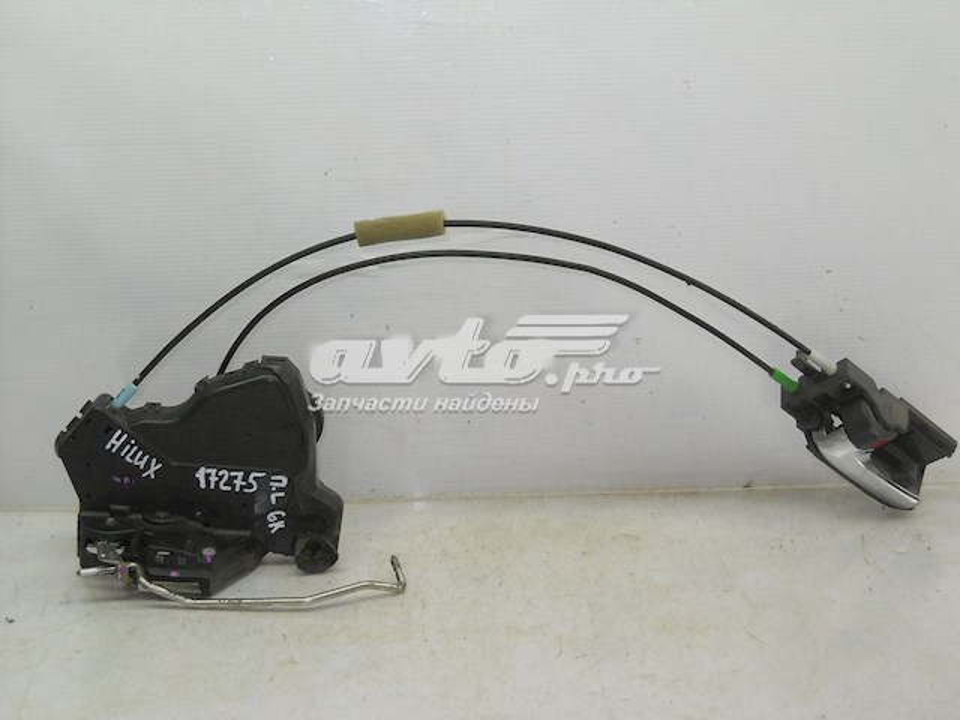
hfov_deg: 39.7
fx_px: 1331
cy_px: 360
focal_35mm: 48
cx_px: 480
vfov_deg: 30.3
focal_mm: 7.88
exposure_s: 1/40
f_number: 3.3
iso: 80
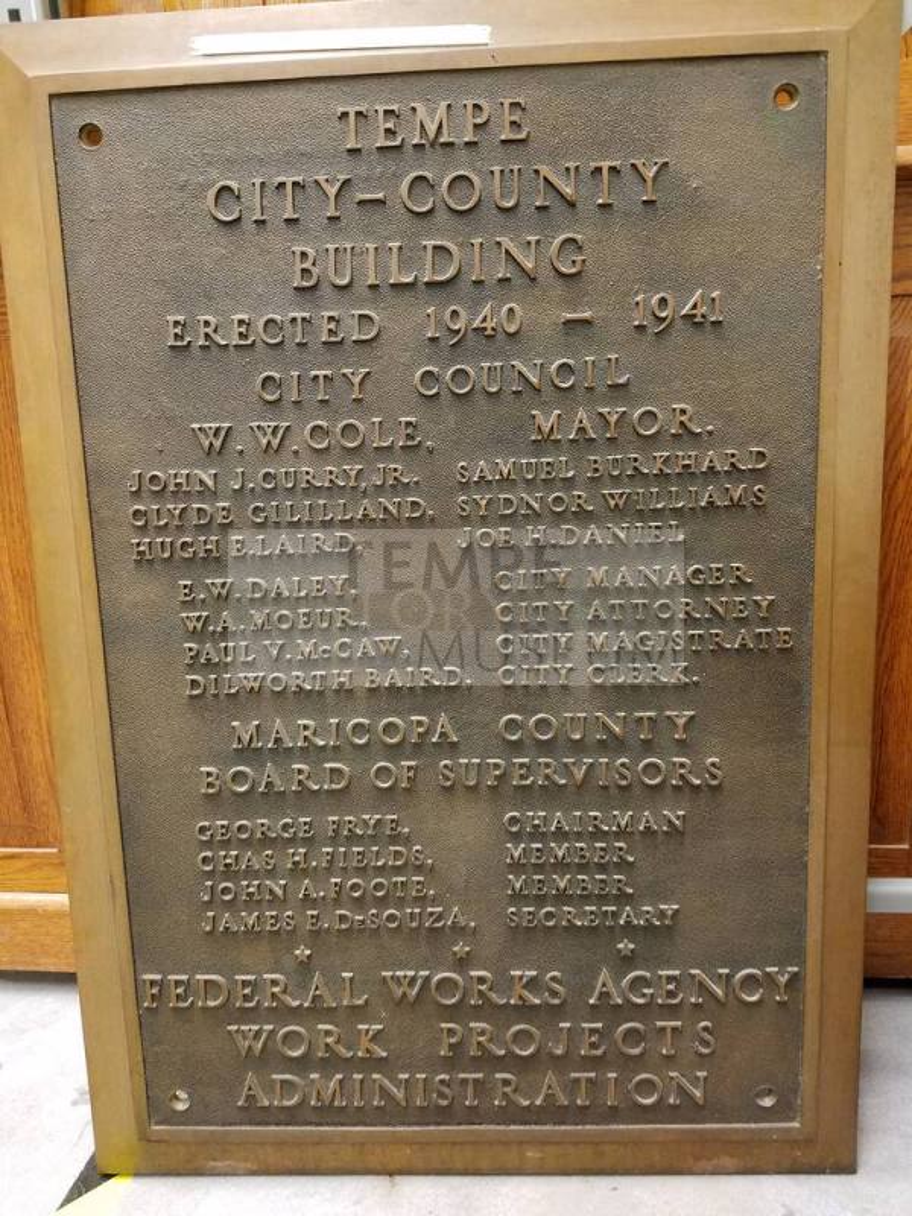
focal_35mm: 26
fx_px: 913
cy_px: 608
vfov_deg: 67.3
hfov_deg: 53.1
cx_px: 456
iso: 200
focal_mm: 4.2
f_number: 1.7
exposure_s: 1/12
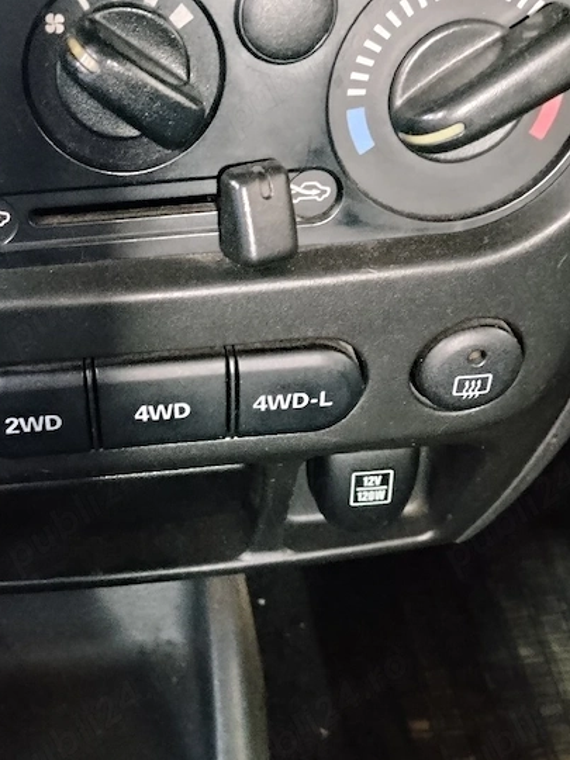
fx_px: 944
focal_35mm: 43
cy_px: 315
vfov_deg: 43.7
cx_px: 153
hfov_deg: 33.0
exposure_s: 1/17
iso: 2500
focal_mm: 4.22
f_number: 1.8
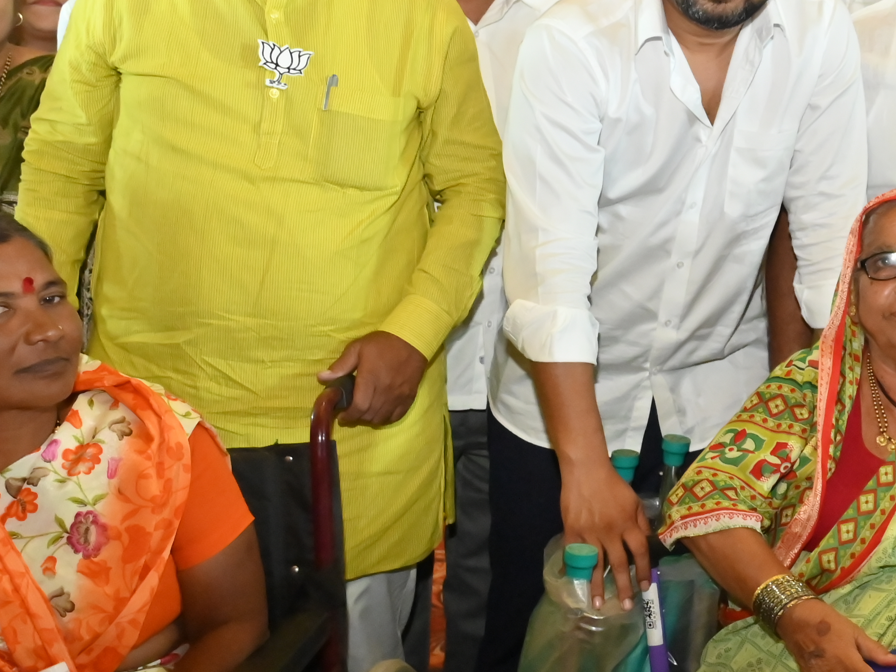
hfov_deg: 25.5
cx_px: 1053
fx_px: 1786
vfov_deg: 21.2
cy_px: 213
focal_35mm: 69
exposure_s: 1/160
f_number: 6.3
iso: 4000
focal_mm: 24
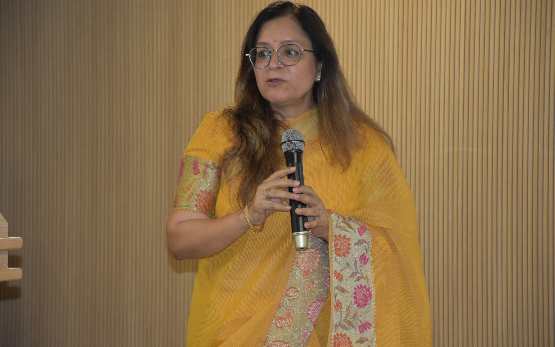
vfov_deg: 8.1
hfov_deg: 13.0
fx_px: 2443
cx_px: 276
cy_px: 166
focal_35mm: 162
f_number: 5.6
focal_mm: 105
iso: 1600
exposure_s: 1/100
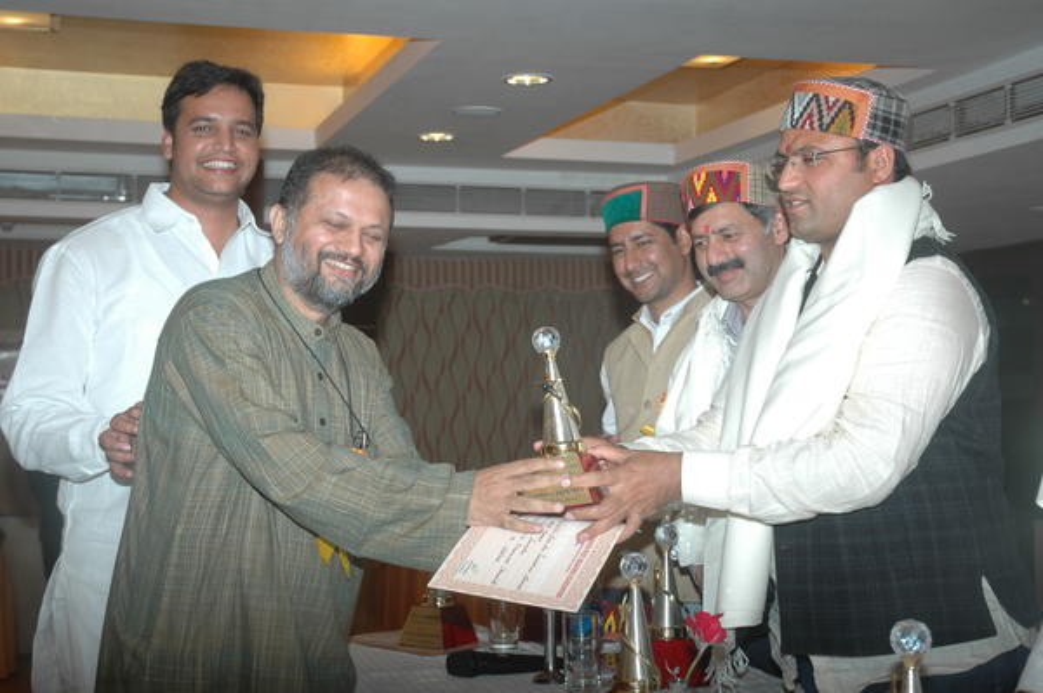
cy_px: 346
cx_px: 522
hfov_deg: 35.1
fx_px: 1650
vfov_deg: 23.7
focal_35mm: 57
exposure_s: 1/60
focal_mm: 38
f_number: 4.2
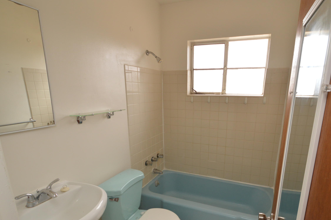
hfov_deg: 83.7
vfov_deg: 61.0
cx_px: 185
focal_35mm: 20
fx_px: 184
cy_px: 138
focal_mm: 10
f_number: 5.6
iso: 400
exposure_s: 1/125
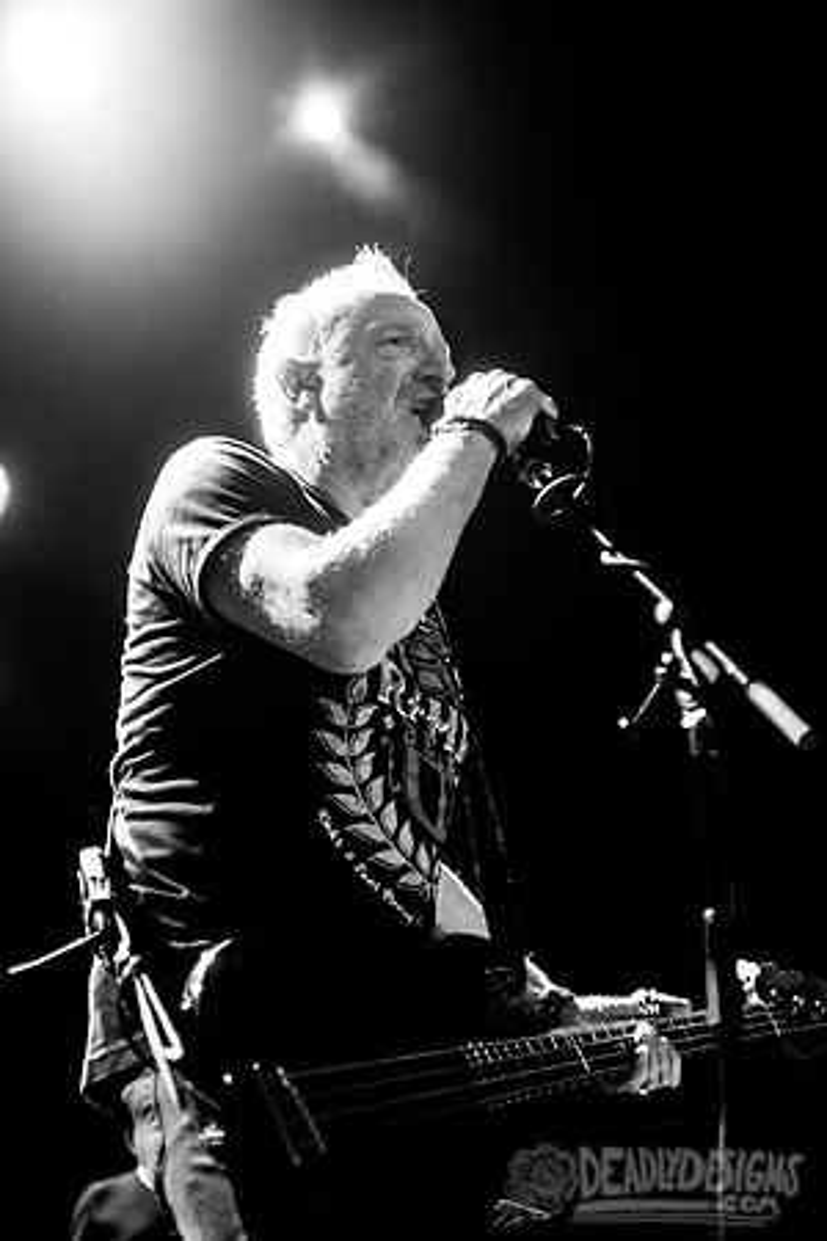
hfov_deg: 19.5
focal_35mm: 70
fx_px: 2412
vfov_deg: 28.8
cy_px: 620
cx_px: 414
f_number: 3.2
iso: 3200
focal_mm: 70
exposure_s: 1/500
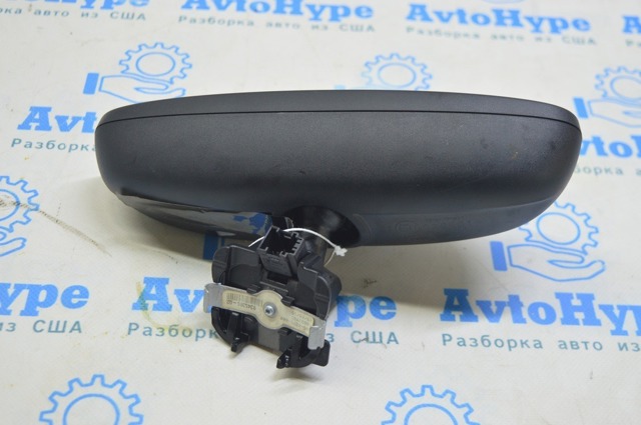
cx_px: 320
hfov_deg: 36.9
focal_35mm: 54
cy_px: 212
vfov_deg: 25.0
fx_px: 960
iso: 400
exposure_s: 1/20
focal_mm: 36
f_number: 5.6
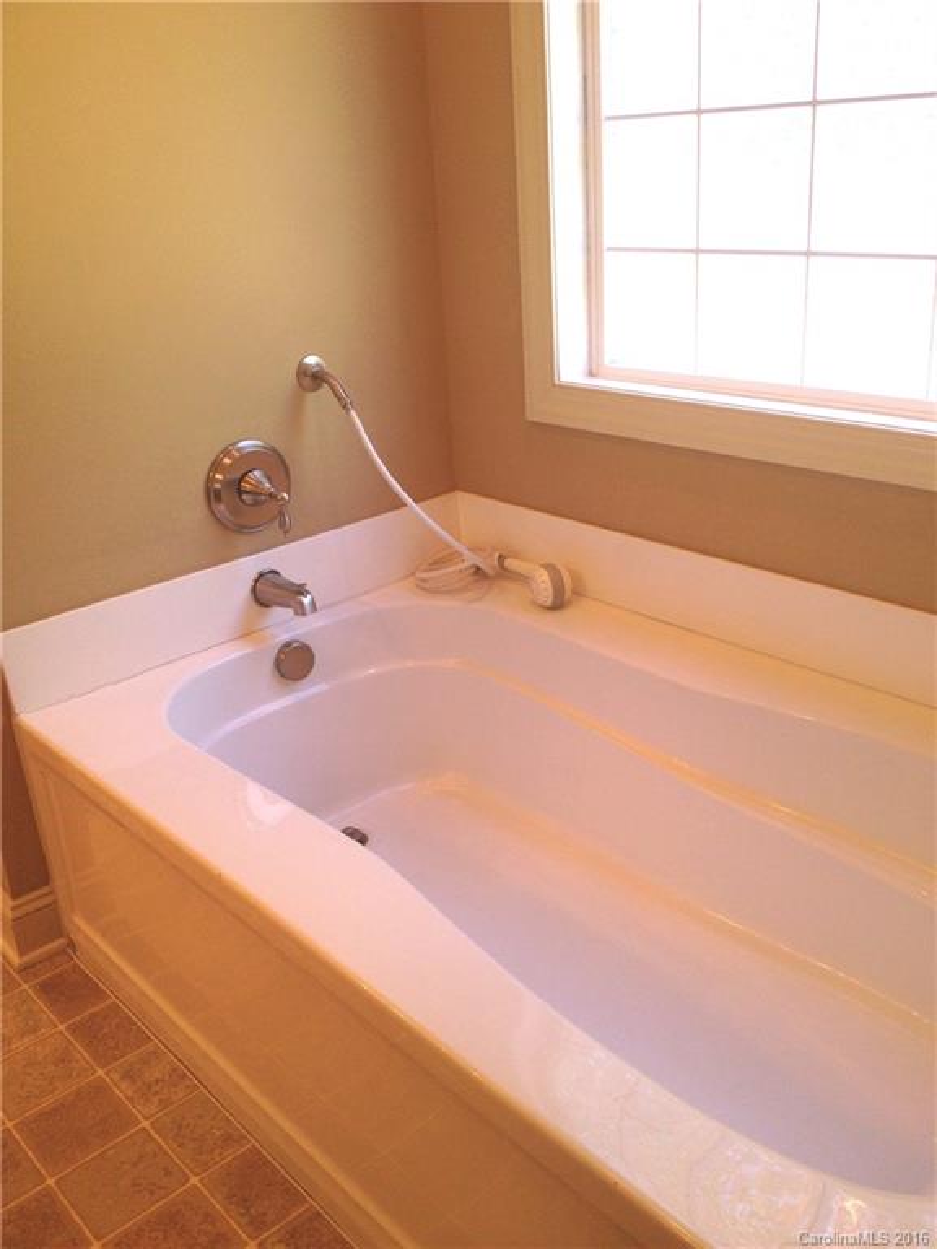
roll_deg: +4.7
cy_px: 624
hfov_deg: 40.7
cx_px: 468
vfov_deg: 52.6
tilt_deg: -27.8
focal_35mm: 35
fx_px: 1263
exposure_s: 1/40
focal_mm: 4.28
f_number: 2.4
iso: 50
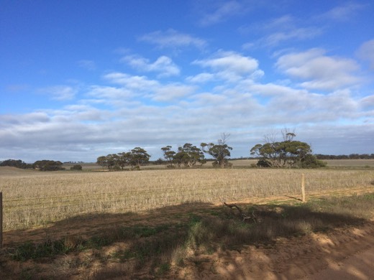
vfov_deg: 48.2
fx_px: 313
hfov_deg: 61.7
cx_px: 187
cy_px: 140
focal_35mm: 29
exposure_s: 1/2564
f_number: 2.2
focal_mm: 4.15
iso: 32
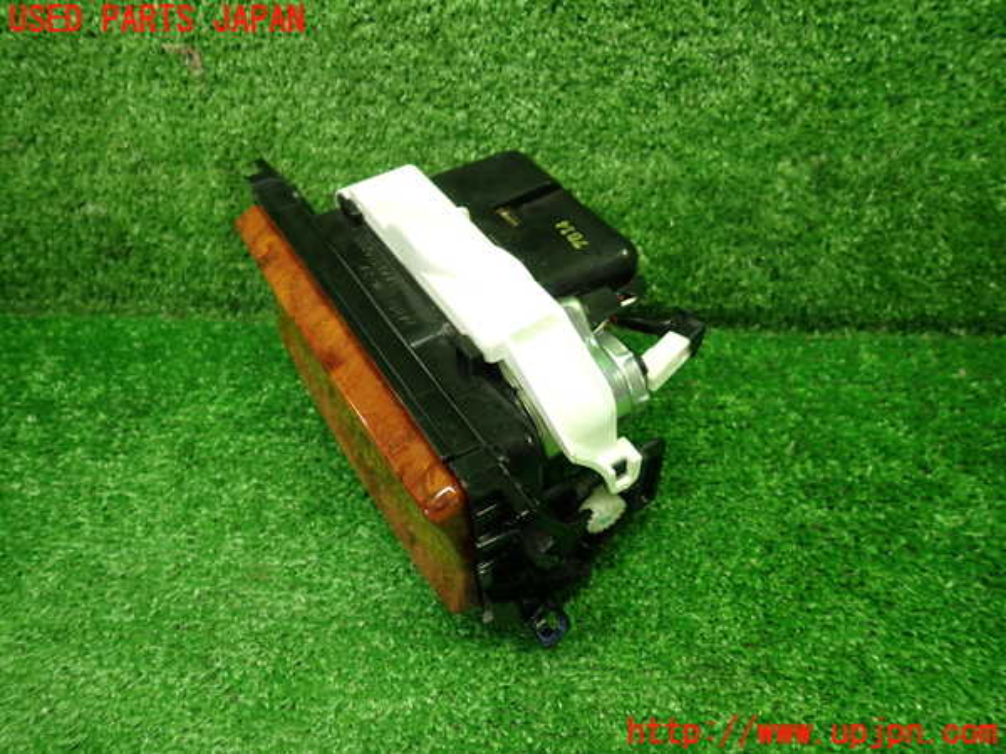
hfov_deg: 69.4
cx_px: 503
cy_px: 377
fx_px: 727
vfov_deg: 54.9
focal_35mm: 25
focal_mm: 4.5
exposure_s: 1/40
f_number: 2
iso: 200
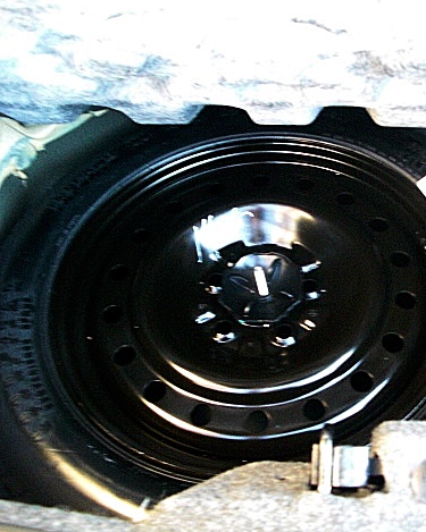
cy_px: 268
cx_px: 362
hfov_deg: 30.4
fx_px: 757
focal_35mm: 48
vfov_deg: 38.8
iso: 800
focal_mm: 6.3
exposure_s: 1/40
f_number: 2.8
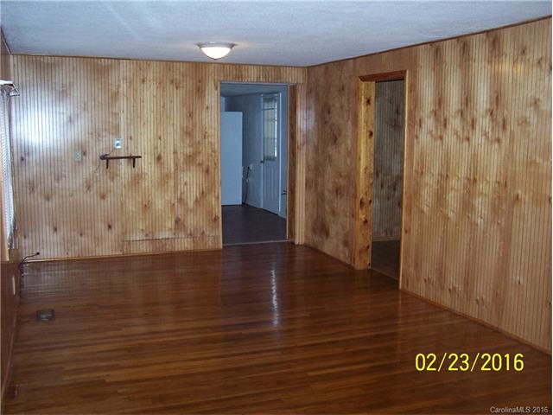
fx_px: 607
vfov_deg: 37.7
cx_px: 276
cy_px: 208
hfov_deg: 49.0
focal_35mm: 38
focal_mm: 6.3
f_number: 2.8
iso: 160
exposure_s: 1/60
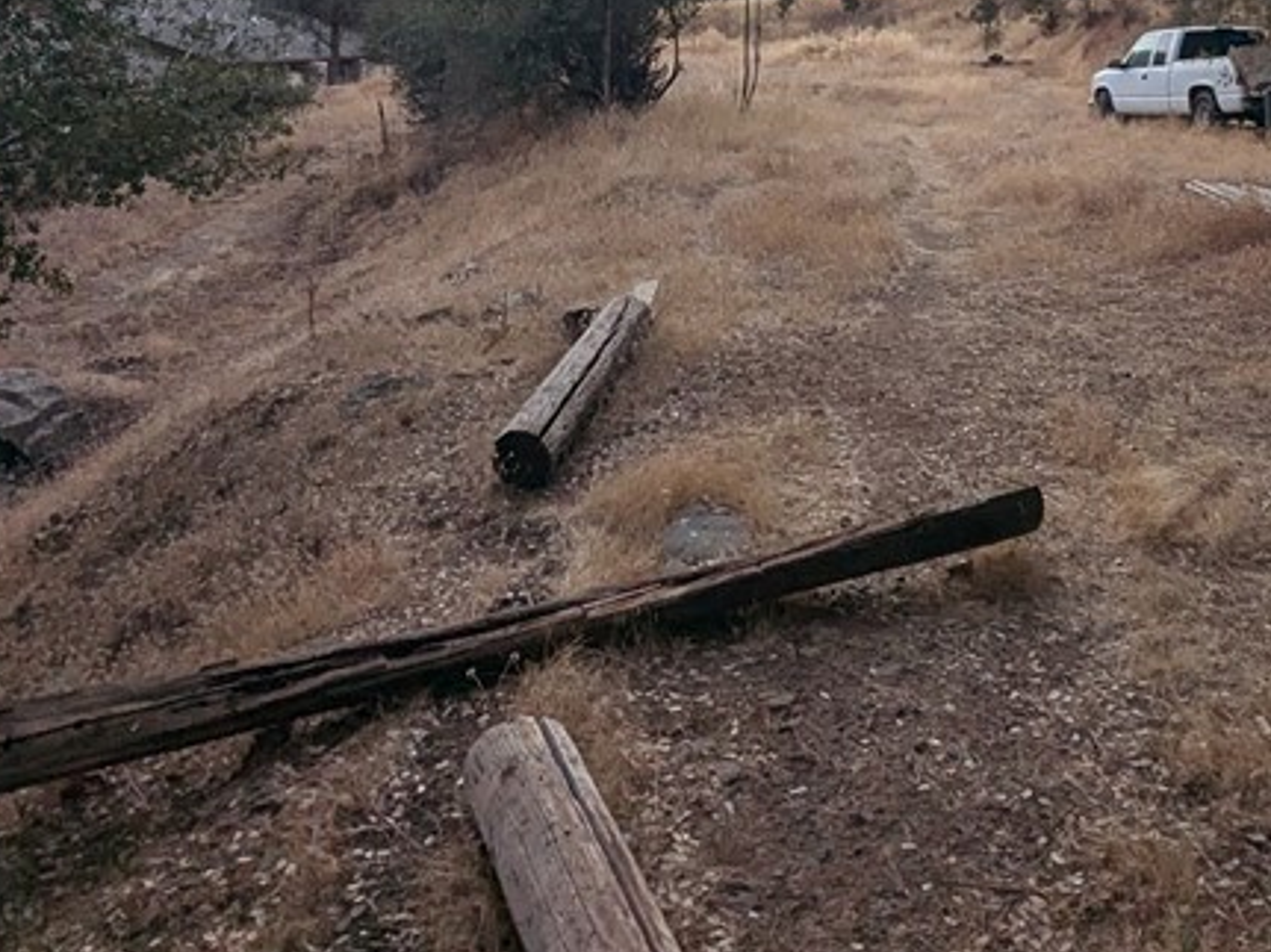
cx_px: 758
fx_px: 1395
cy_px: 103
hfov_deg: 48.7
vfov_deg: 35.6
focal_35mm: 38
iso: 56
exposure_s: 1/90
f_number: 2.2
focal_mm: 2.22
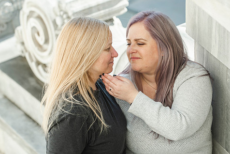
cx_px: 112
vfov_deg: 10.5
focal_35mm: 131
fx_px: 837
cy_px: 78
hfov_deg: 15.6
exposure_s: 1/1000
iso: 400
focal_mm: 105
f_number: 4
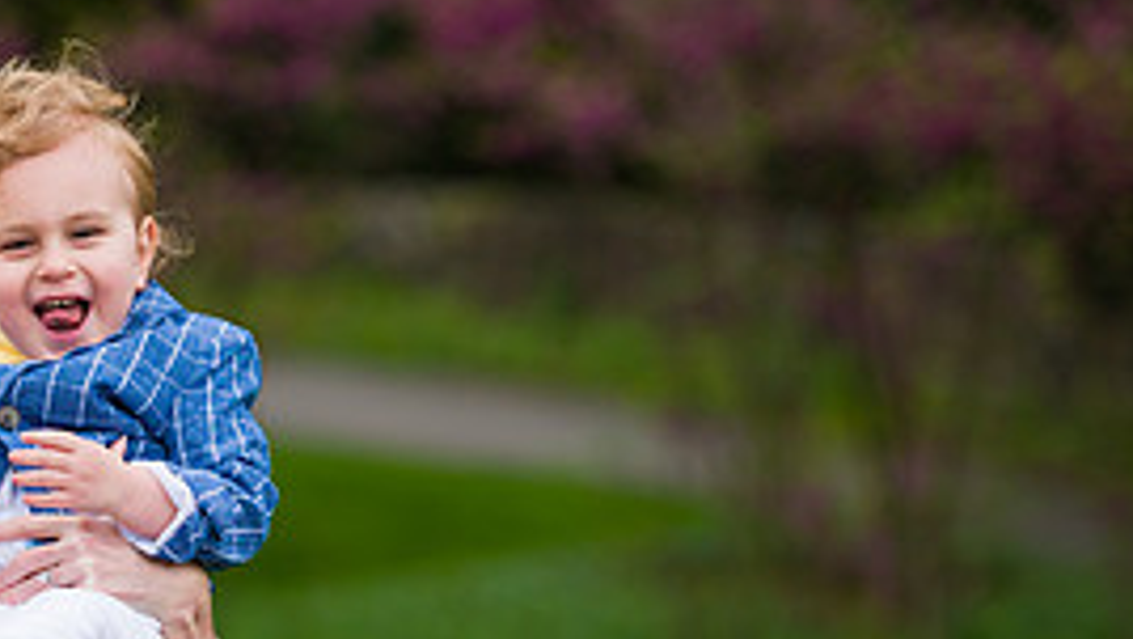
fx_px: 9197
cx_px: 34
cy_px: 647
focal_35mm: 306
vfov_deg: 4.0
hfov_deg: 7.0
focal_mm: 135
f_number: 3.5
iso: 200
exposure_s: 1/1000
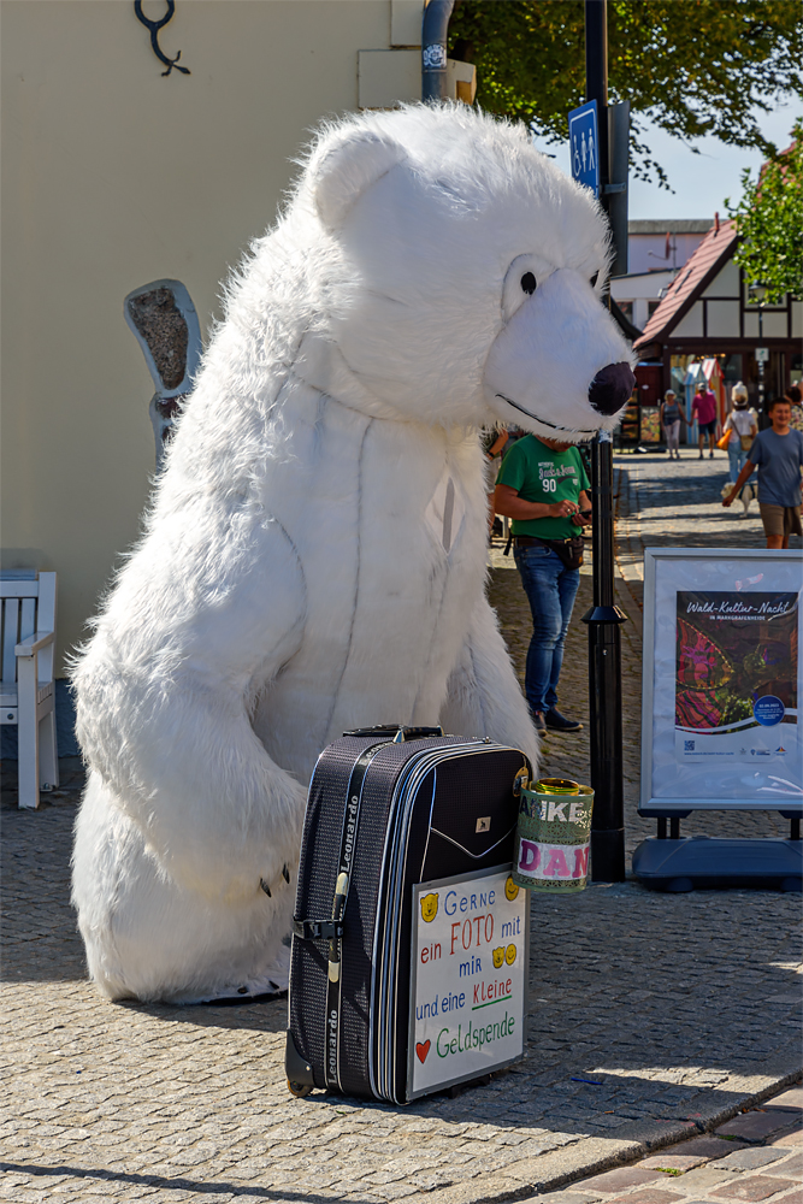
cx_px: 402
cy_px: 602
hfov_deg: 18.9
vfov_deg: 28.1
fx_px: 2408
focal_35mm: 72
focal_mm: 48
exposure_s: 1/250
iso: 100
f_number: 8
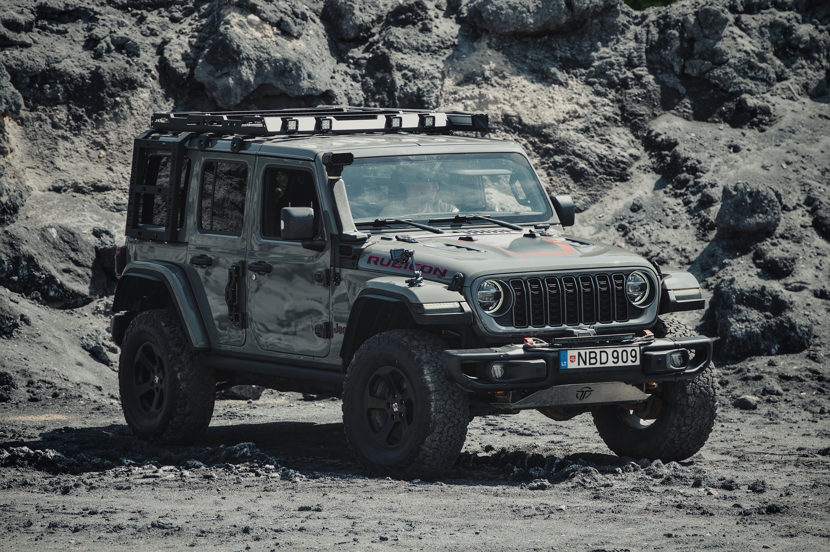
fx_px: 4608
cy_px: 276
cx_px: 415
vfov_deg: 6.9
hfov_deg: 10.3
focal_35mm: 200
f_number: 6.3
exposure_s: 1/200
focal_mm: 200
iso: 180
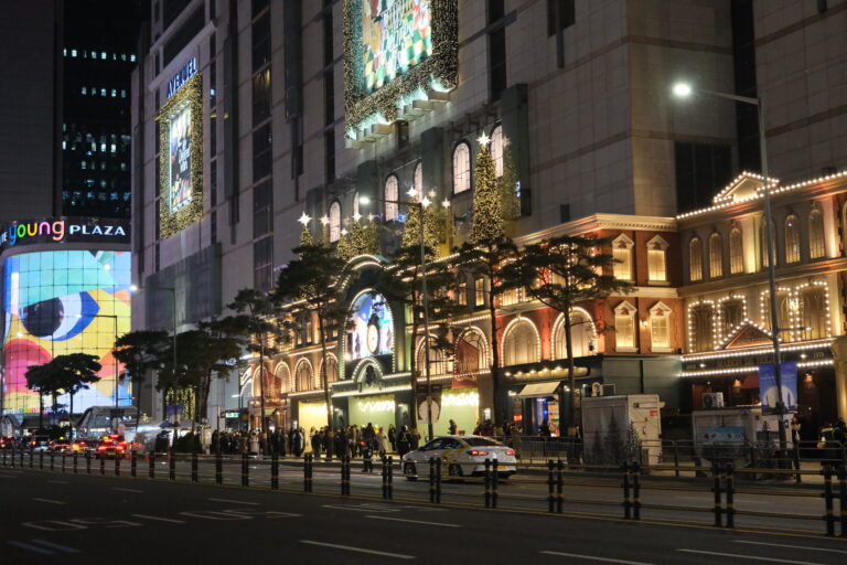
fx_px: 1153
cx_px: 424
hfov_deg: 40.3
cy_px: 282
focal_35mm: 49
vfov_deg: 27.5
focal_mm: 32.5
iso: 6400
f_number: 4
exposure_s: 1/200
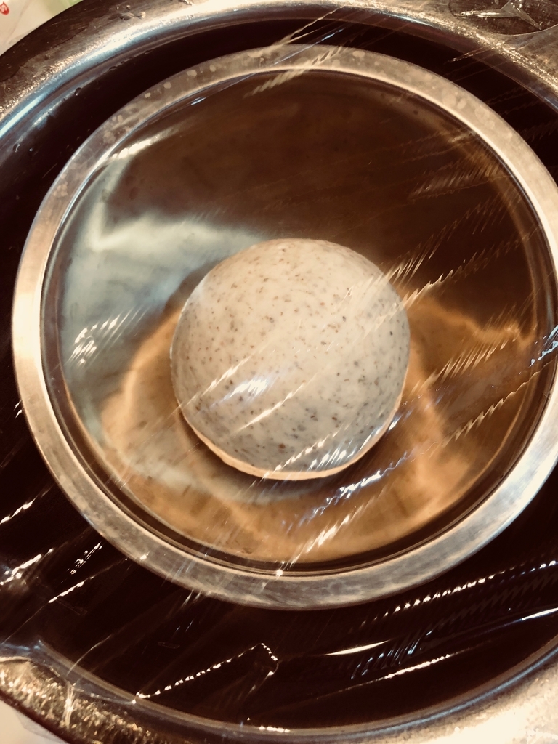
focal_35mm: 28
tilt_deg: -67.9
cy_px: 372
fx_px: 602
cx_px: 279
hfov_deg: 49.7
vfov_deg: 63.4
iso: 40
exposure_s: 1/17
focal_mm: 3.99
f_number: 1.8
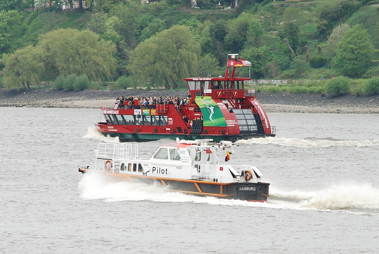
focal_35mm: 202
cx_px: 190
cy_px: 127
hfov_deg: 10.1
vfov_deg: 6.8
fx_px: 2134
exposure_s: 1/160
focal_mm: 135
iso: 200
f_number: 9
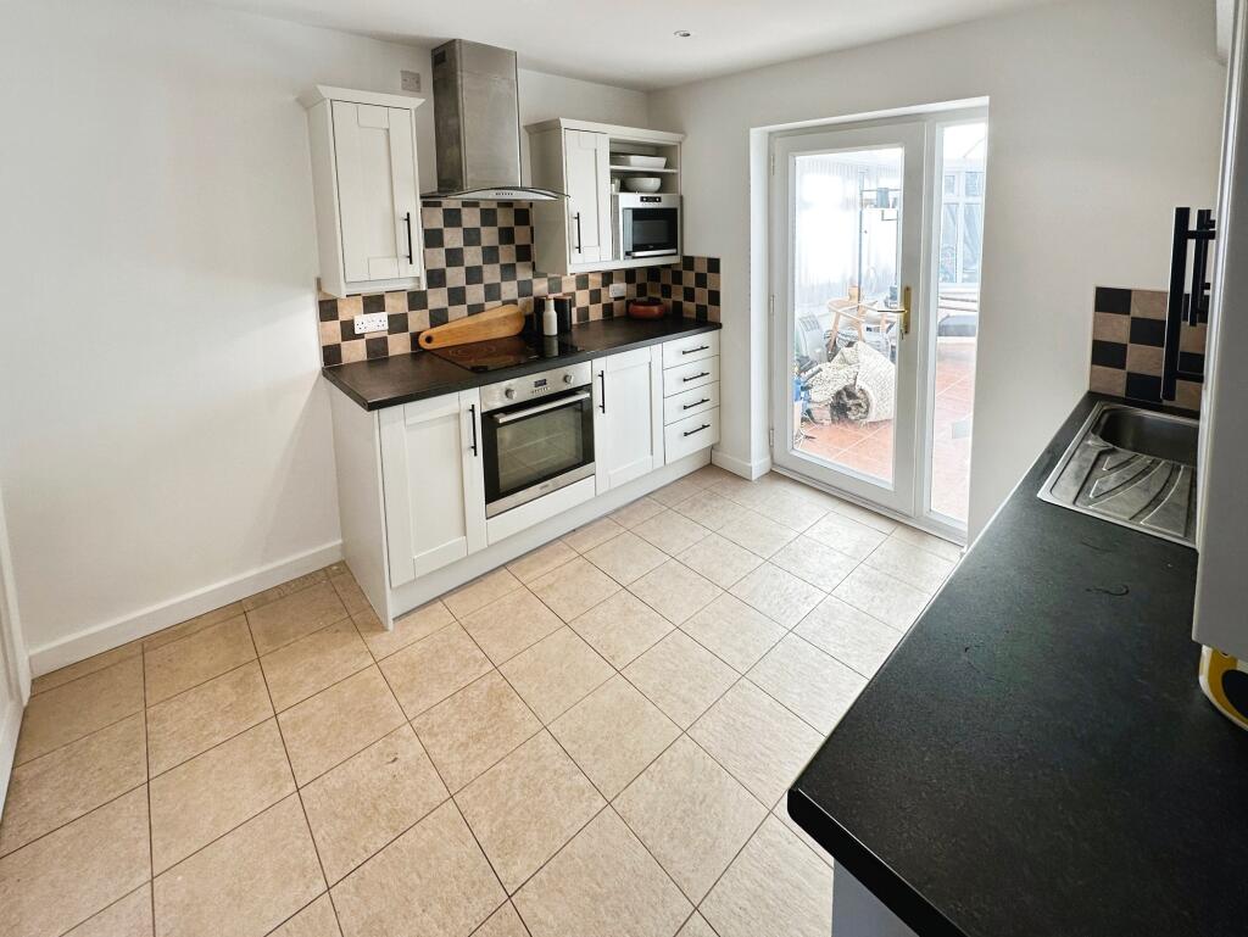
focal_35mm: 14
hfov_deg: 102.0
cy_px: 468
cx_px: 624
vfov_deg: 85.7
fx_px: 505
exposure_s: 1/100
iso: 64
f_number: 2.2
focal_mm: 2.22
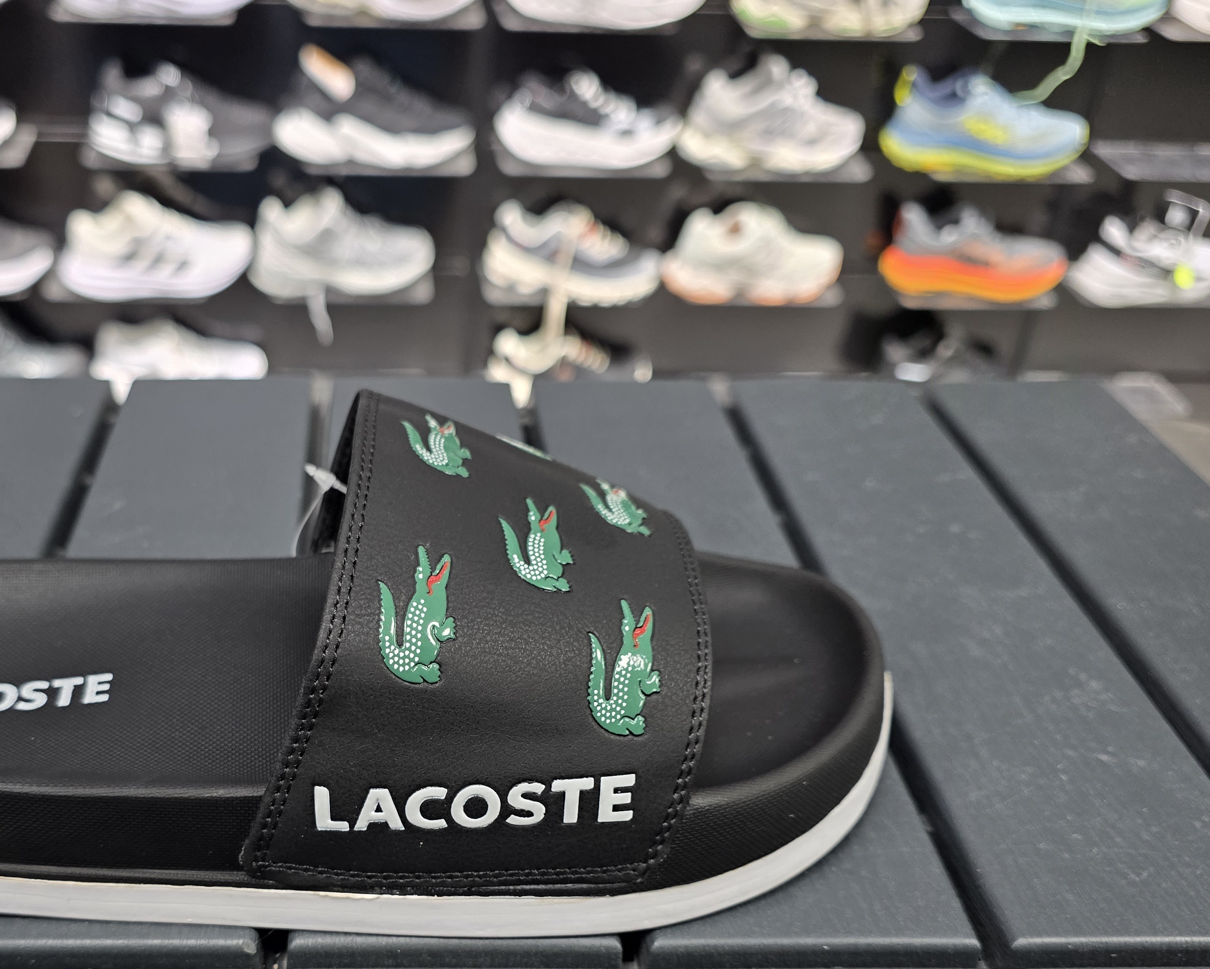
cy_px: 706
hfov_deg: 49.5
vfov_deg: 40.2
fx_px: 1289
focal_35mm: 36
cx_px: 416
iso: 200
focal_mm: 6.3
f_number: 1.7
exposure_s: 1/100
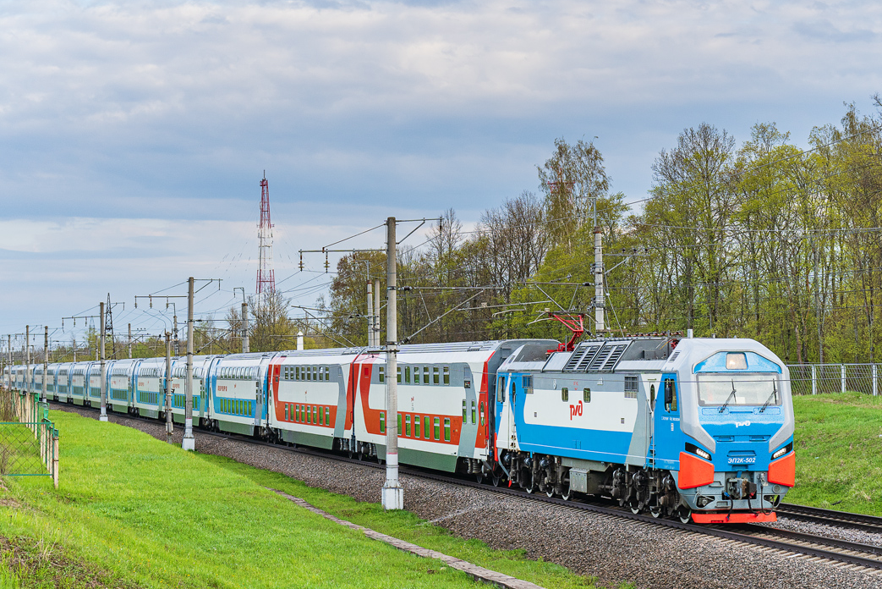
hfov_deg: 22.1
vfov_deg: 14.9
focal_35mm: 92
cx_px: 467
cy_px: 328
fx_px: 2254
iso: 640
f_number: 6.3
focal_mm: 75
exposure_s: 1/1000
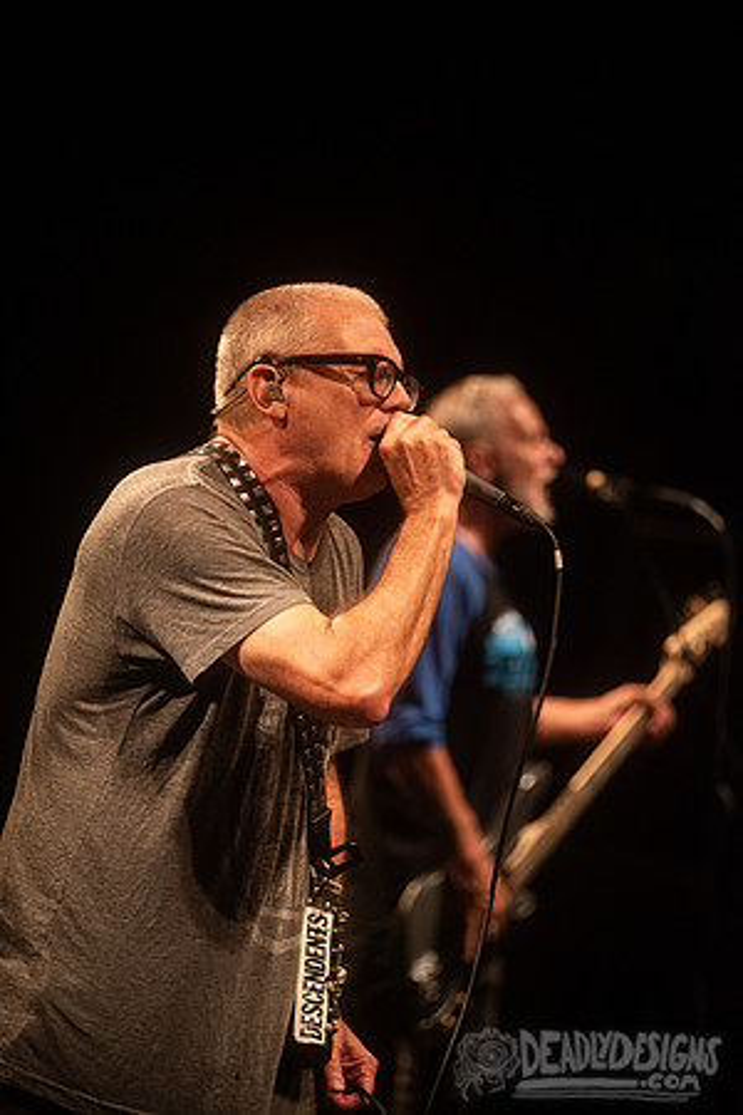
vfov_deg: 12.8
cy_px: 558
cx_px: 372
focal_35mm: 160
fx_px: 4953
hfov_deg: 8.6
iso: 3200
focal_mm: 160
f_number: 3.2
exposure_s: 1/125
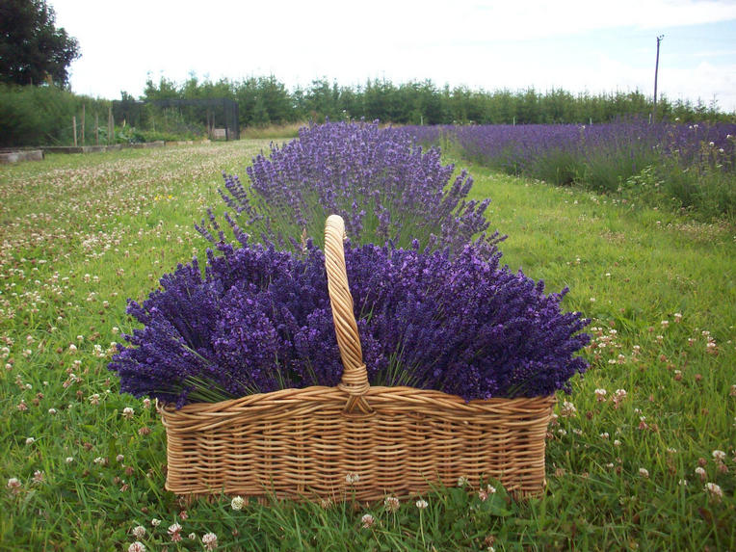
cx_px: 368
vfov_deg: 38.7
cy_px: 276
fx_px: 787
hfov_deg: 50.1
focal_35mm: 37
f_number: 5.6
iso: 160
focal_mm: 6.2
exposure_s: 1/411
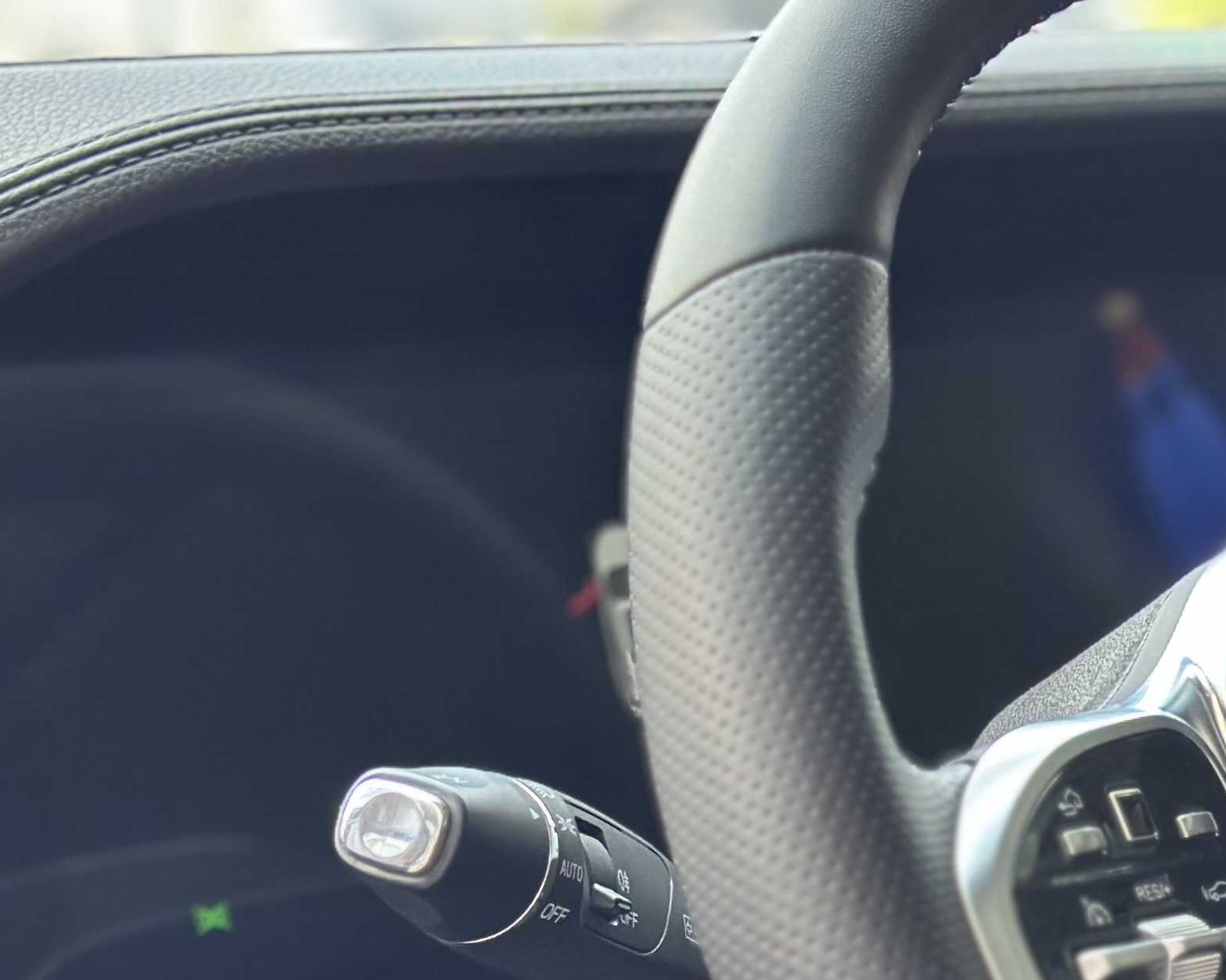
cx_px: 1422
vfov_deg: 12.8
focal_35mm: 120
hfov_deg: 15.5
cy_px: 818
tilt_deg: -11.6
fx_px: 4354
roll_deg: -0.1
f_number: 1.78
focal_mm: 6.86
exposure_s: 1/103
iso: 125
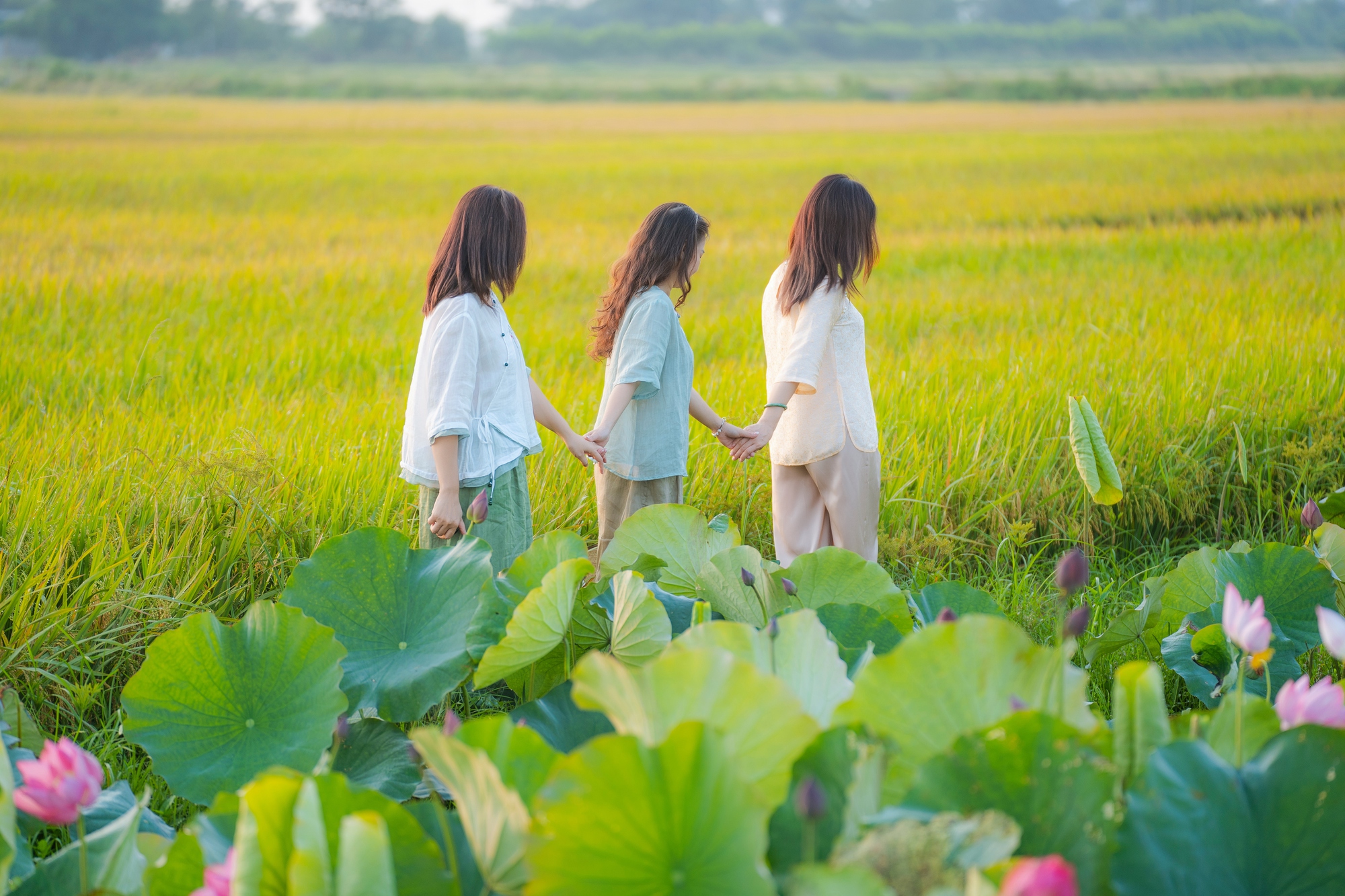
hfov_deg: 15.1
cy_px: 448
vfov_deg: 10.1
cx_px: 672
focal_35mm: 136
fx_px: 5080
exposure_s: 1/125
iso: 160
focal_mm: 136
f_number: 2.8
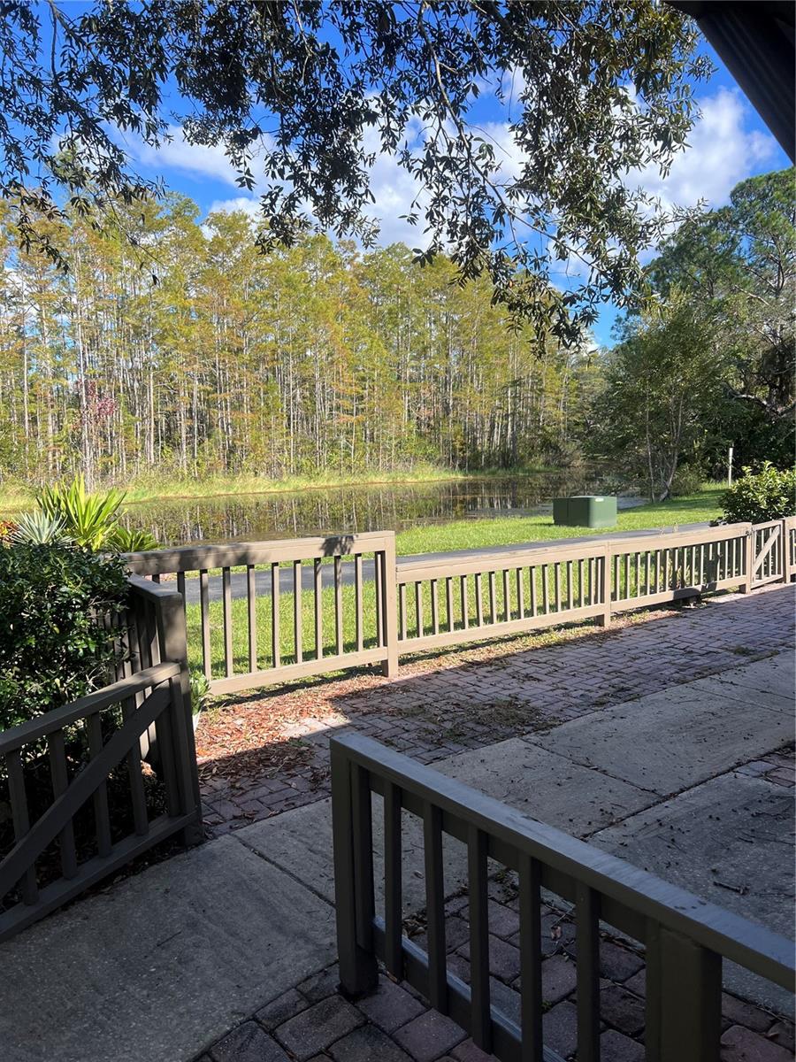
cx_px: 398
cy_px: 531
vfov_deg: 67.3
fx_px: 797
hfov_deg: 53.1
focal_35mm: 26
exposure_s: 1/1808
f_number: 1.5
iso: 50
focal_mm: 5.7
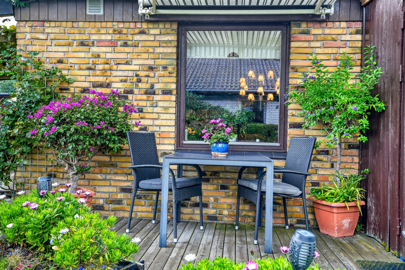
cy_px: 134
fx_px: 371
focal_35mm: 33
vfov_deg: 40.0
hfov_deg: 57.2
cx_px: 203
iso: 400
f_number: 8
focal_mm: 32
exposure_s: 1/25
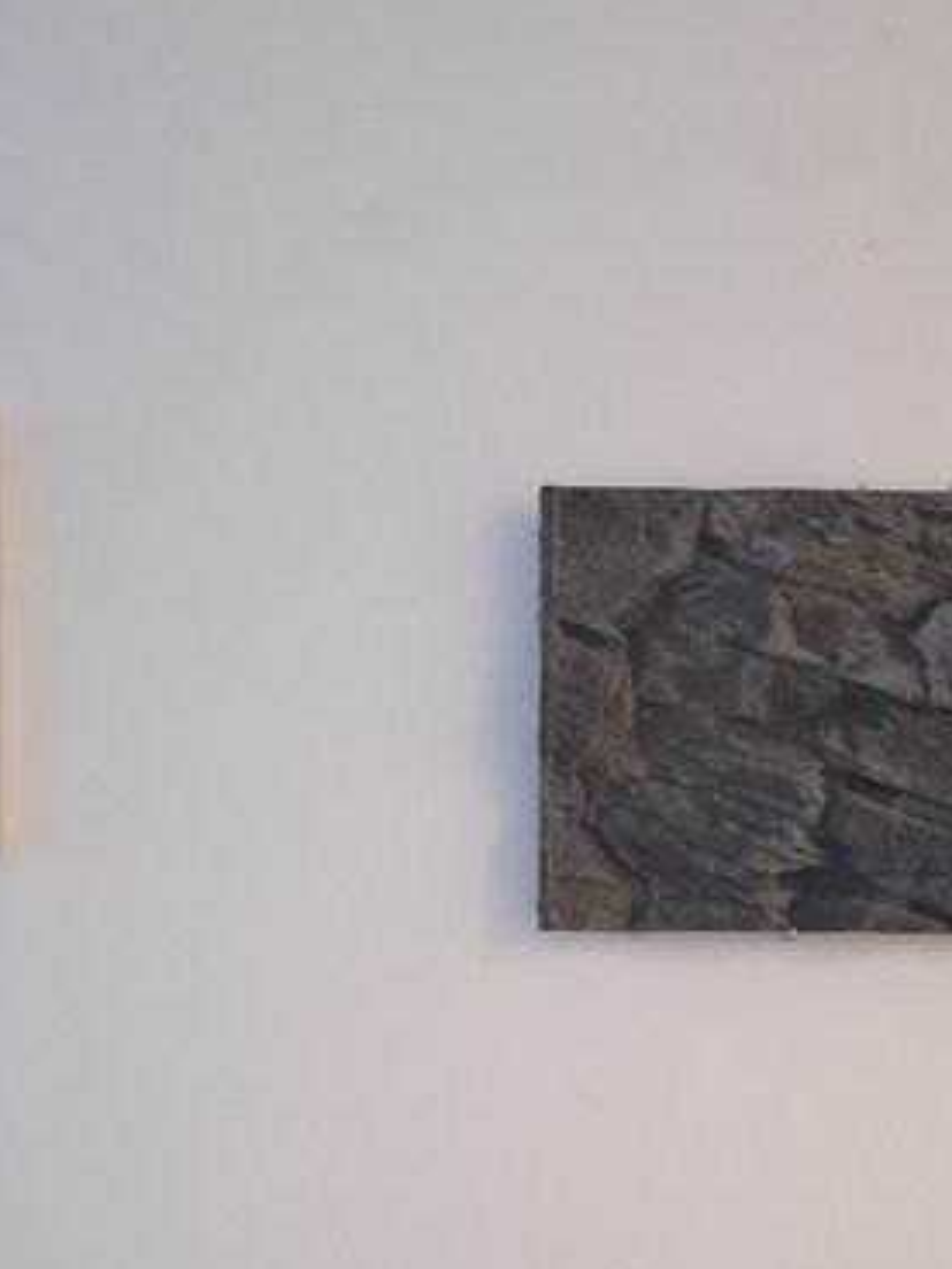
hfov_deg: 22.8
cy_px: 1010
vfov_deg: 29.6
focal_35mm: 64
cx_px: 631
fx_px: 2347
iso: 250
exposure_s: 1/25
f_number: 1.8
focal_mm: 5.54
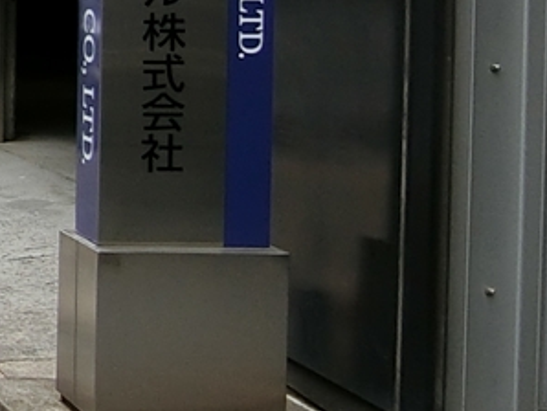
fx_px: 1613
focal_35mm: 102
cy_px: -22
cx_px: -512
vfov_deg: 14.2
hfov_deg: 15.7
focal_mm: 4.06
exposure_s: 1/400
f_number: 2.7
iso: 80
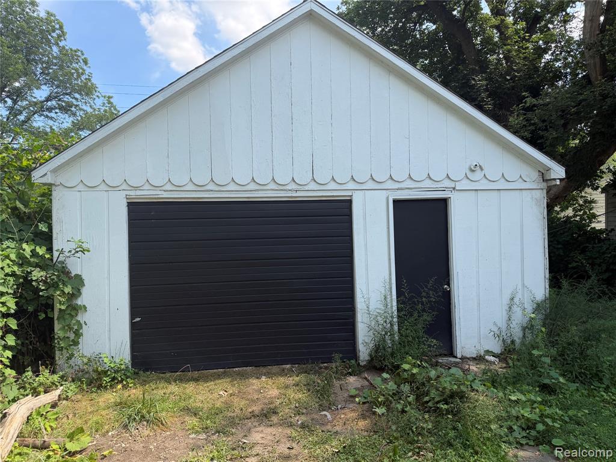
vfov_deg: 56.8
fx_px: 427
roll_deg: +1.4
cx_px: 308
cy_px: 231
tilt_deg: -1.4
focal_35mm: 24
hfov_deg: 71.6
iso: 100
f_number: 1.78
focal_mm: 6.76
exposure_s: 1/1727
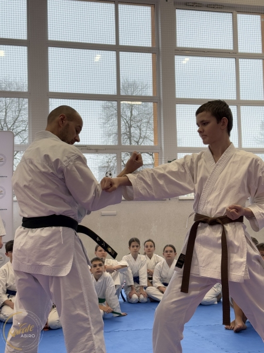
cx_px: 132
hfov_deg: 30.3
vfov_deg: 39.7
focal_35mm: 48
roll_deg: +0.7
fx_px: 488
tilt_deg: +6.2
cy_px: 176
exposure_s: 1/164
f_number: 1.78
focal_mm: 6.76
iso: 64
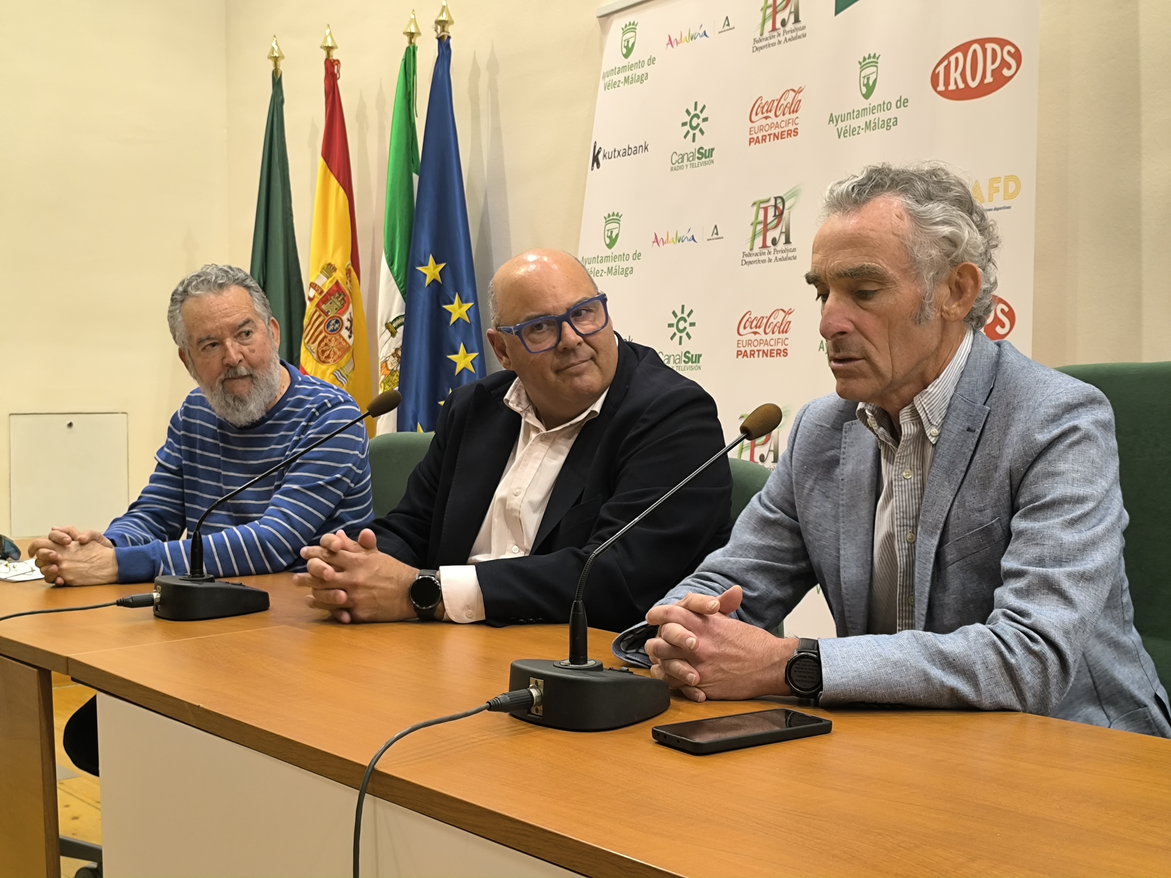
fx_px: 1556
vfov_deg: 31.5
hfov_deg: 41.2
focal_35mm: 46
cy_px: 439
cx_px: 586
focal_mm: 6.14
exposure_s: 1/33.3
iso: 800
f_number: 1.65
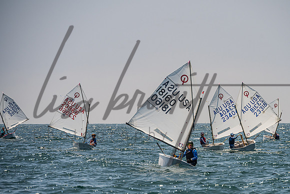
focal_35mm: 317
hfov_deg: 6.5
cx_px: 181
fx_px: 2554
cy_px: 111
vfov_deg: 4.3
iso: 250
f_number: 8
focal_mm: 250
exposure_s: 1/1600
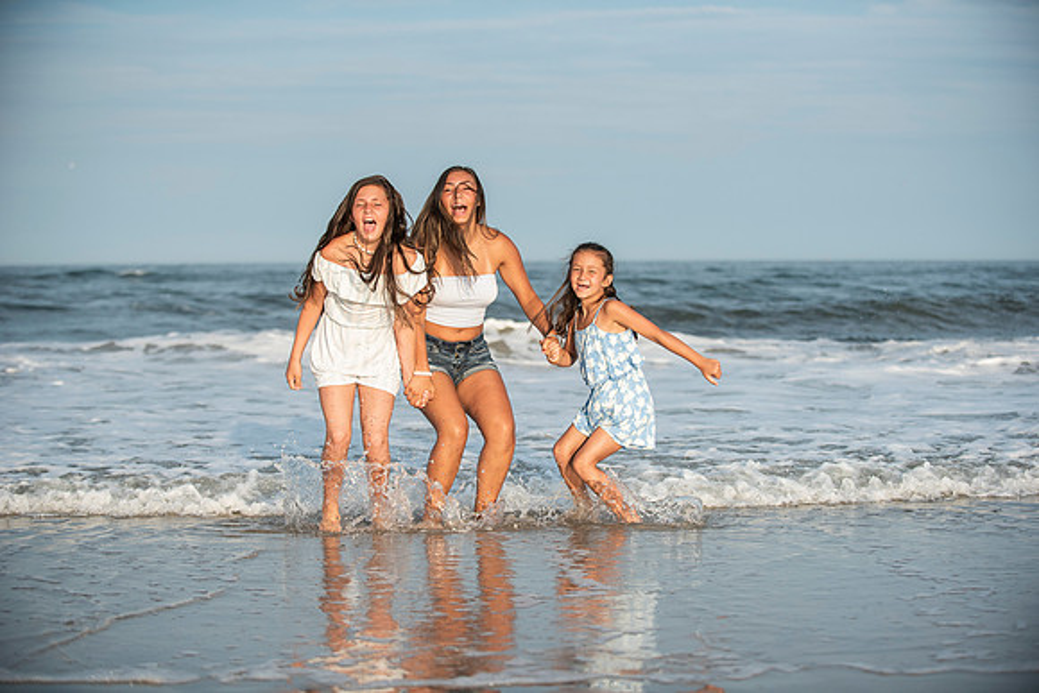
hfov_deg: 27.0
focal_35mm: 75
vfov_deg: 18.2
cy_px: 346
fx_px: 2165
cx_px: 520
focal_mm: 75
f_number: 3.2
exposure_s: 1/4000
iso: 250
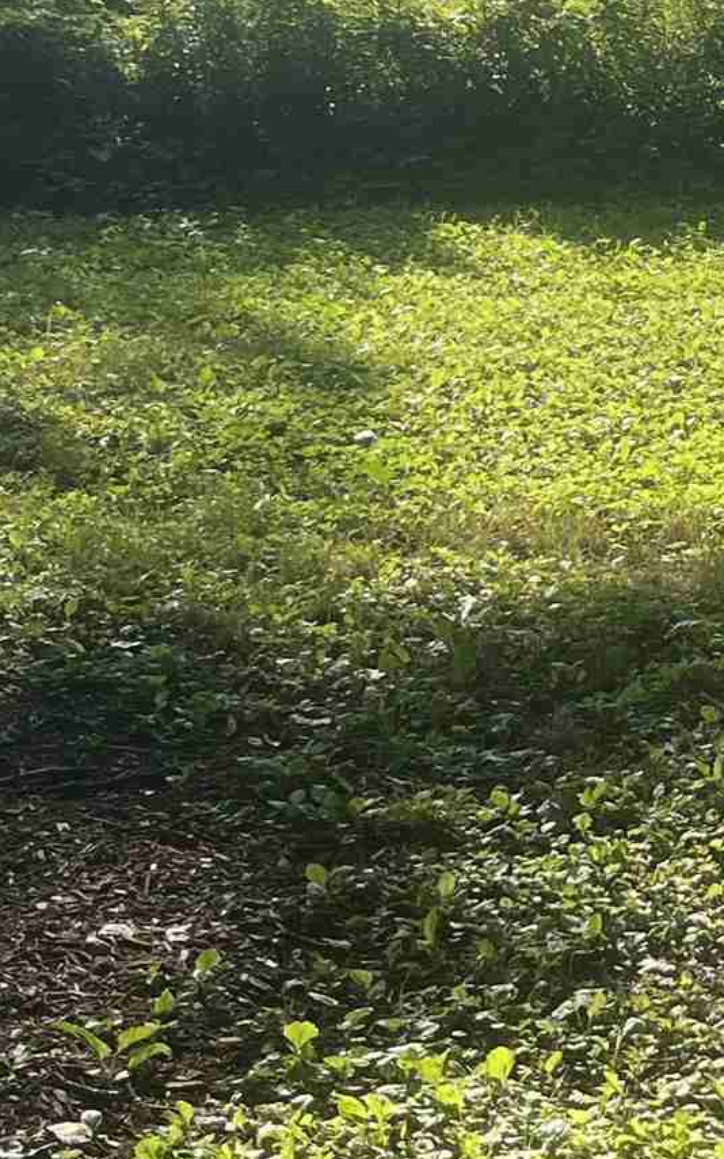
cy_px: 148
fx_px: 3127
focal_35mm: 99
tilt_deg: -5.1
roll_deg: -1.7
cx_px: 975
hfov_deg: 12.7
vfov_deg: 20.6
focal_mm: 5.1
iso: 50
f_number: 1.6
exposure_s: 1/1339
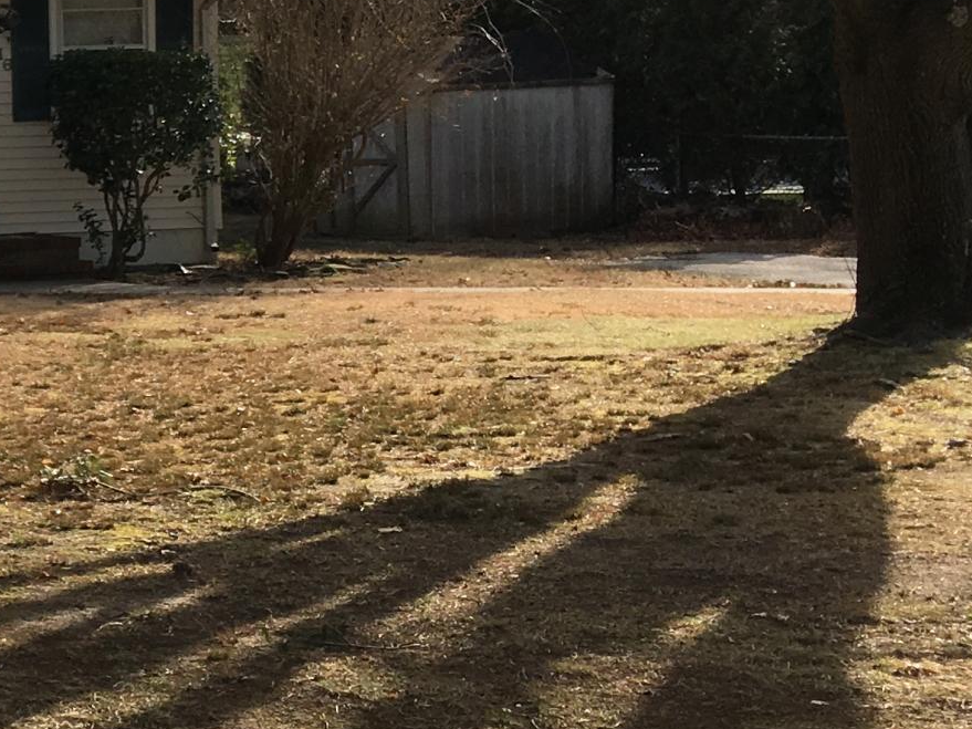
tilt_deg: -3.2
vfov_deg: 14.9
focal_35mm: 99
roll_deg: +1.5
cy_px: 290
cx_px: -564
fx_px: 2779
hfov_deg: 17.5
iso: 25
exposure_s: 1/938
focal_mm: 4.15
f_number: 2.2
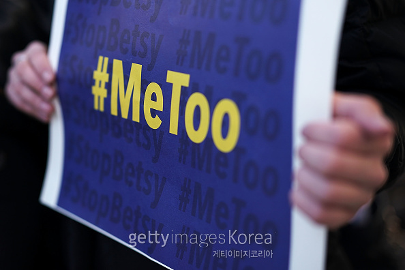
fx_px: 562
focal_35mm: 50
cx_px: 202
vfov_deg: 27.0
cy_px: 135
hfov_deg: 39.6
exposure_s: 1/4000
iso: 200
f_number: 1.4
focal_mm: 50
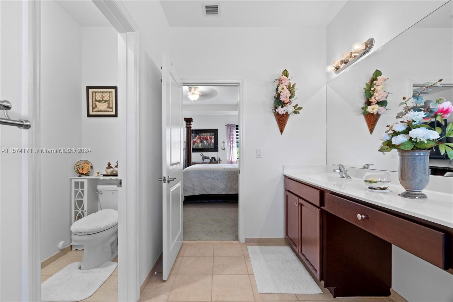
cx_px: 226
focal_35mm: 15
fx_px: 189
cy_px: 151
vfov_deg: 77.3
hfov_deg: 100.4
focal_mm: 10
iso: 250
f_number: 9
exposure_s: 1.6
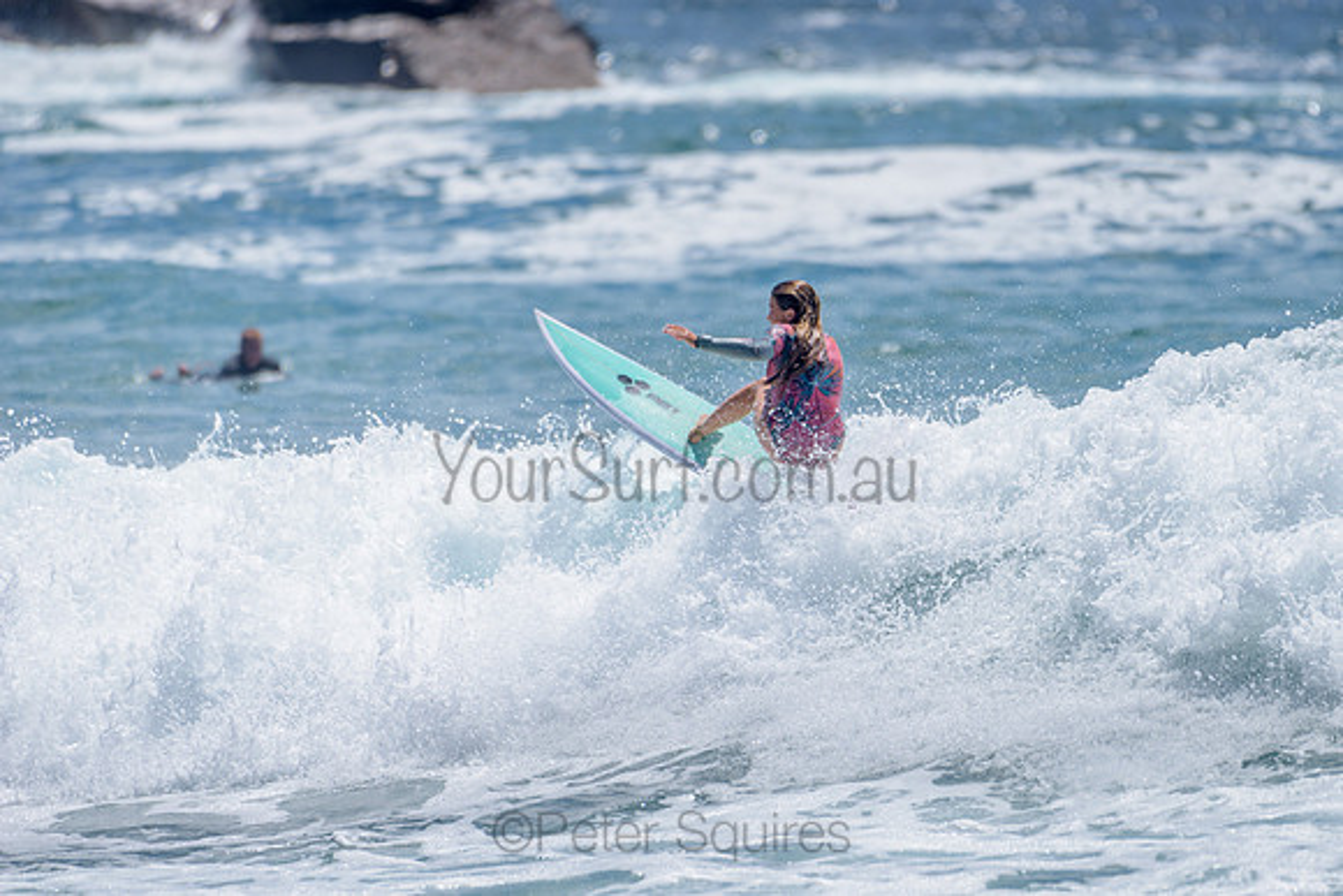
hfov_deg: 3.4
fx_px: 22876
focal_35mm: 613
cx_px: 823
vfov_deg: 2.2
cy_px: 455
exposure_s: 1/2000
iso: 125
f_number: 5.6
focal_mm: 500
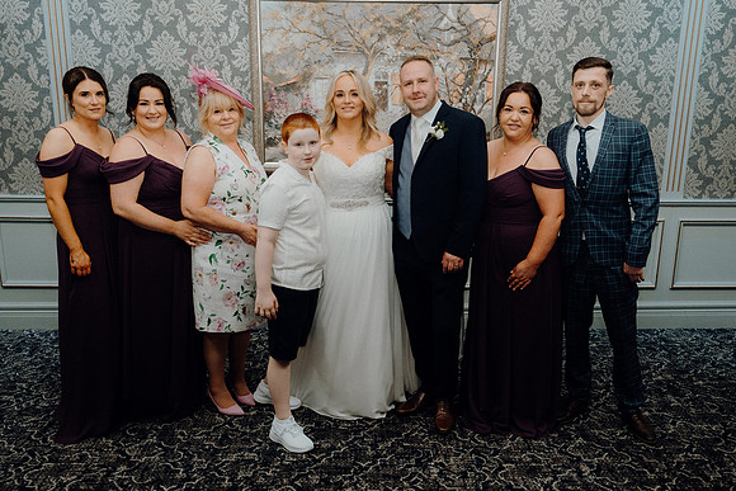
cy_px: 246
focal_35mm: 31
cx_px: 368
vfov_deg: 42.3
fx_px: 634
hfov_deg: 60.3
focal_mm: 31
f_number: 5
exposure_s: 1/160
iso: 2500
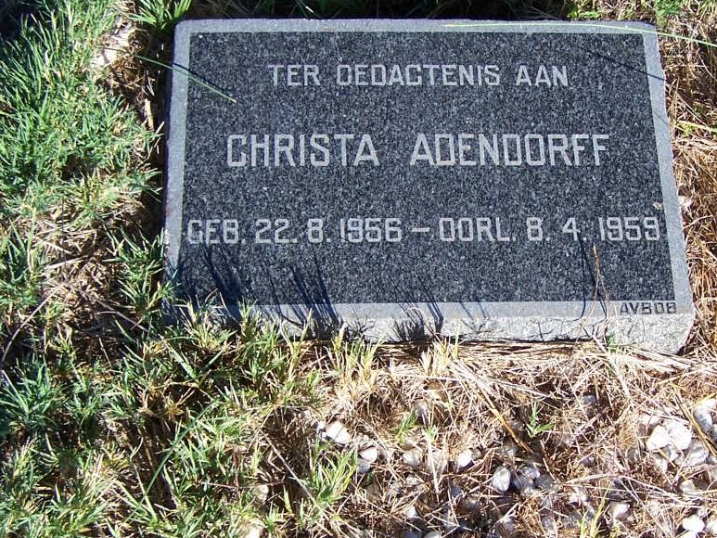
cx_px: 461
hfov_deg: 32.5
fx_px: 1222
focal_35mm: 59
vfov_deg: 24.8
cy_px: 296
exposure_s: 1/500
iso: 80
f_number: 2.8
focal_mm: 6.3
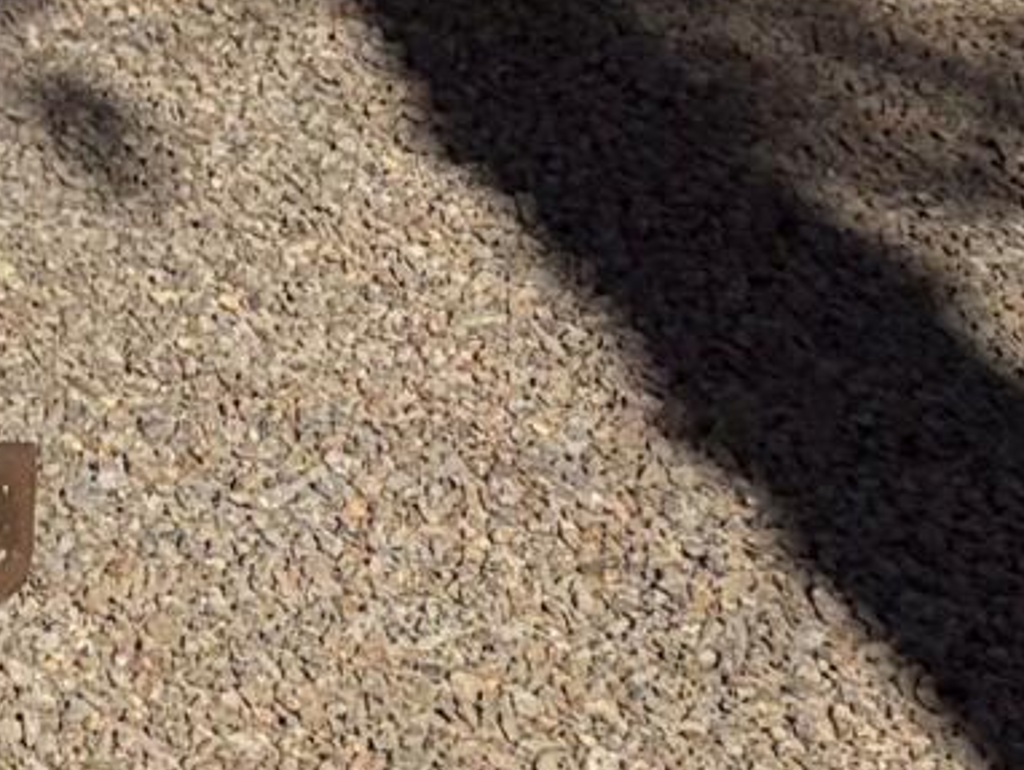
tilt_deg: -1.5
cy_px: -1948
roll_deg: -0.6
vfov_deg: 6.3
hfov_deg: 7.4
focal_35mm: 204
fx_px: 6038
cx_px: -2841
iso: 50
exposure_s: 1/4065
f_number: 1.6
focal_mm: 5.96
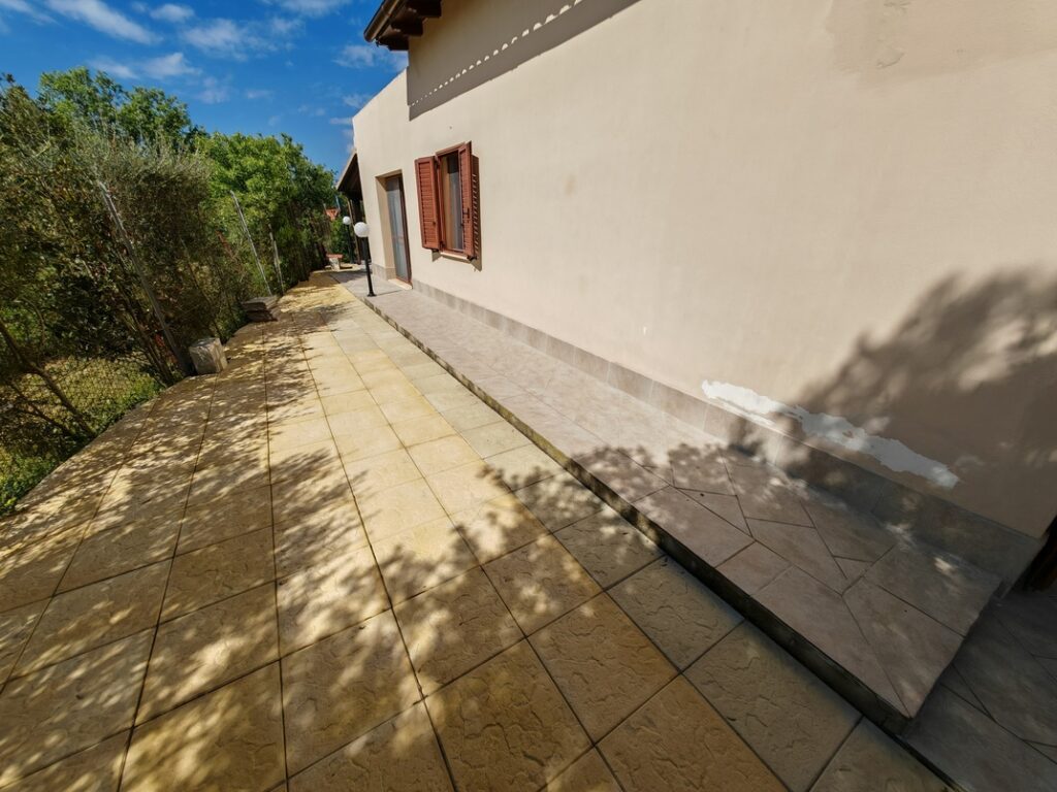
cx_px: 528
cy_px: 396
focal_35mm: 13
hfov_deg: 106.2
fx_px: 397
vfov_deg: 89.9
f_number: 2
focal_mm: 1.82
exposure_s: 1/1100
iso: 50
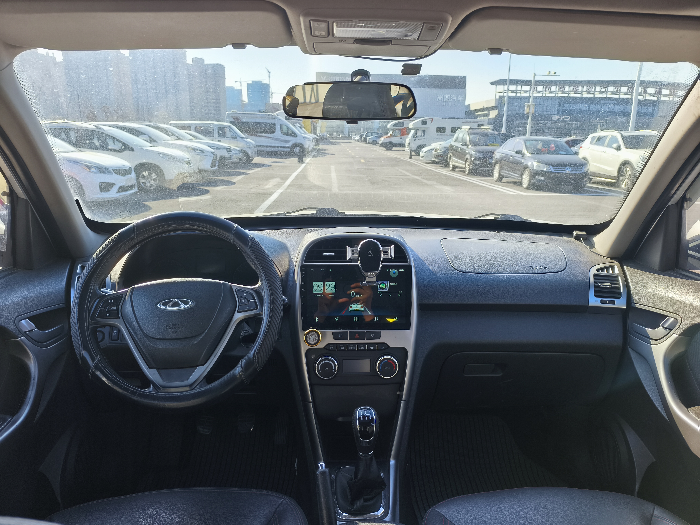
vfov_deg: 58.9
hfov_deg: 73.9
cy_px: 262
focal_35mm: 23
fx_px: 465
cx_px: 350
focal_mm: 5.84
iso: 80
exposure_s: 1/146
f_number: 1.6
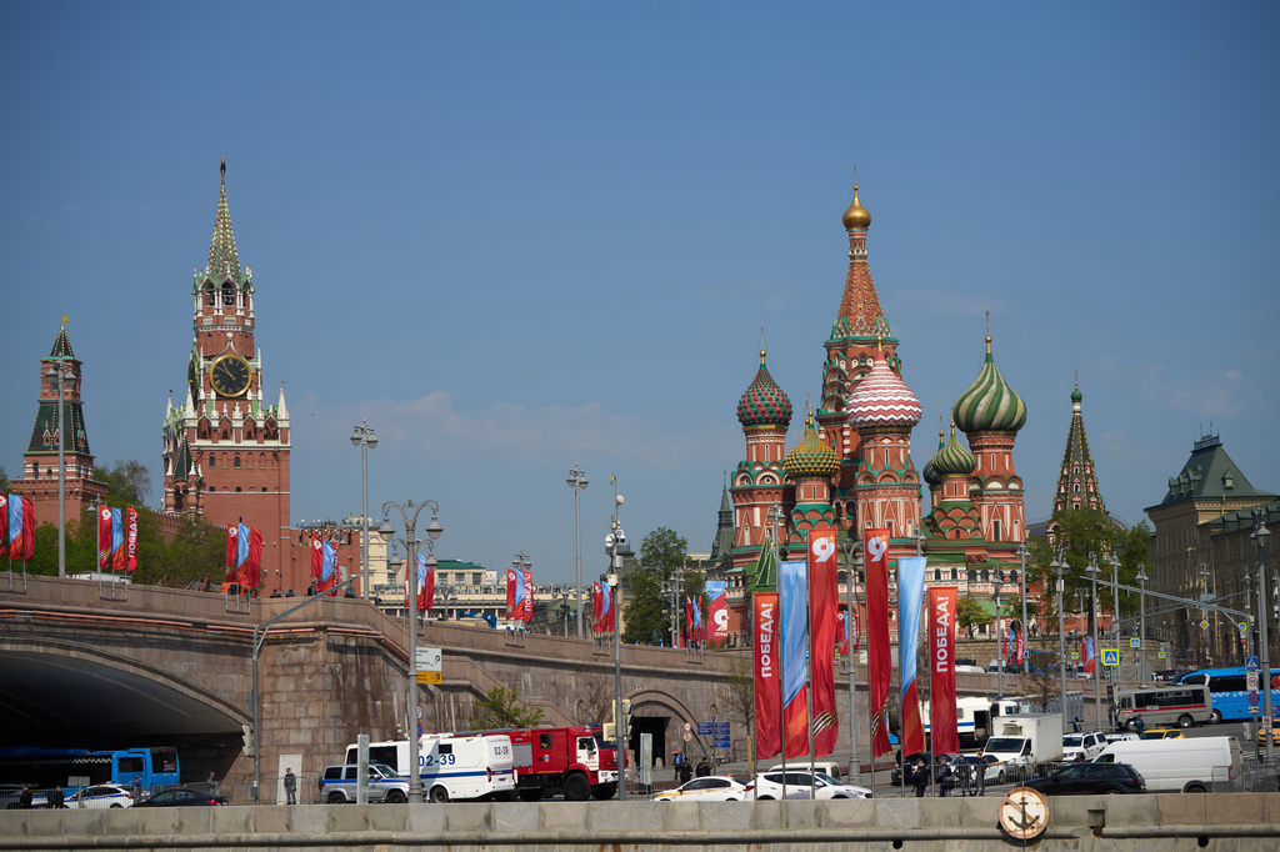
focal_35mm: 100
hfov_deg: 20.4
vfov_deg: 13.7
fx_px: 3554
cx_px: 640
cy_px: 426
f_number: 8
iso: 200
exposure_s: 1/1000
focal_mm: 100
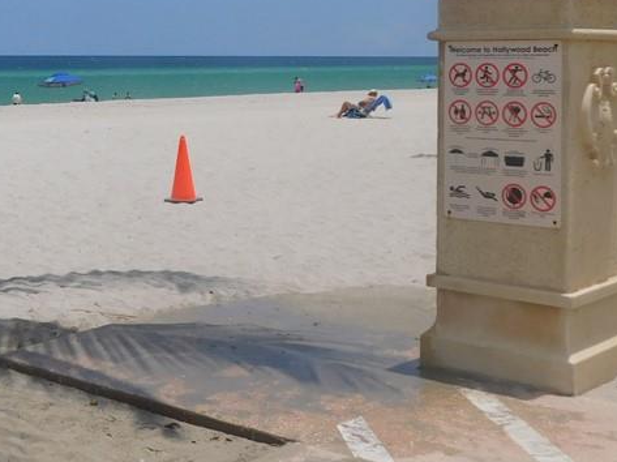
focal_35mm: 65
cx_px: 50
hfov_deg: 28.6
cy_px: 86
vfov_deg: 22.2
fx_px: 1158
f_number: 6.4
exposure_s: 1/800
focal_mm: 5.3
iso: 125
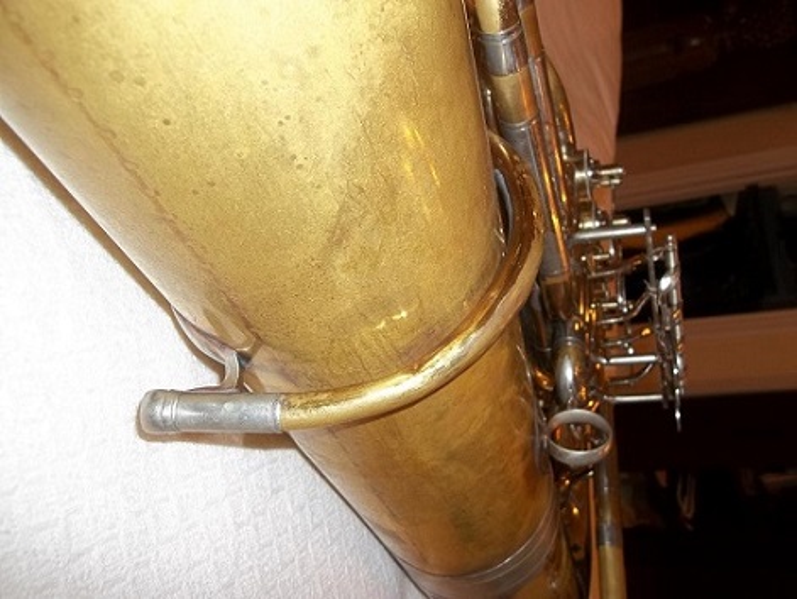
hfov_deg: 56.8
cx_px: 398
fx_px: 737
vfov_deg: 44.2
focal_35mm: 32
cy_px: 300
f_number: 2.9
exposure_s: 1/30
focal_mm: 5.7
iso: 80
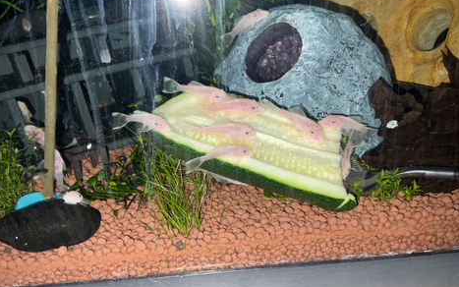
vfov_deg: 40.6
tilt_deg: -24.1
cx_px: 229
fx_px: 388
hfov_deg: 61.2
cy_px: 143
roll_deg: +2.6
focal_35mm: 31
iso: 16
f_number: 1.8
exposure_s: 1/46
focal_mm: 3
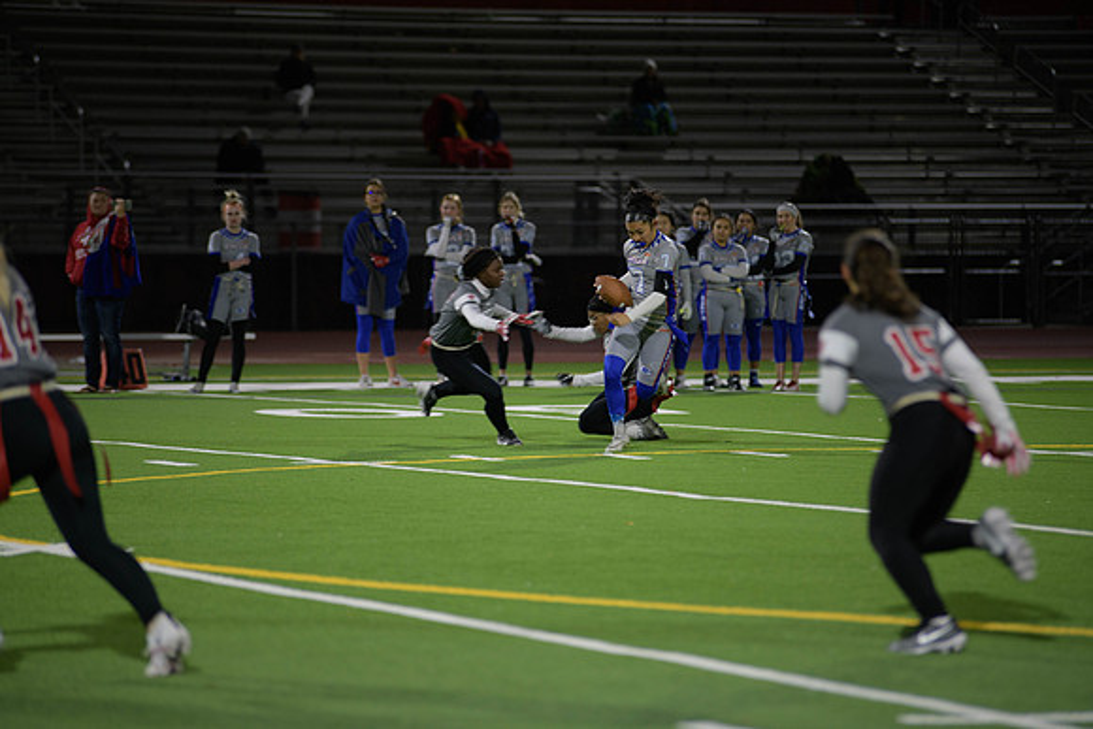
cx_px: 546
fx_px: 6073
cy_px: 364
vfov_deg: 6.9
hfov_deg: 10.3
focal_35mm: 200
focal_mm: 200
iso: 720
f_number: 2.8
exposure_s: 1/200
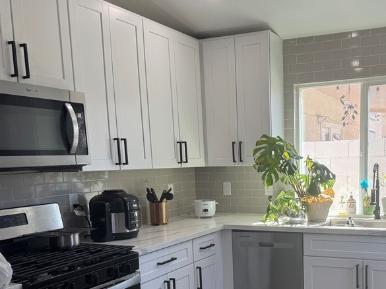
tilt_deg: -8.1
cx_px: 267
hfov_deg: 43.9
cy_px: 222
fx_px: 468
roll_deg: +1.3
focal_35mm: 42
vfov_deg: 33.6
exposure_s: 1/305
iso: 80
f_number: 1.78
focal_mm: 6.76
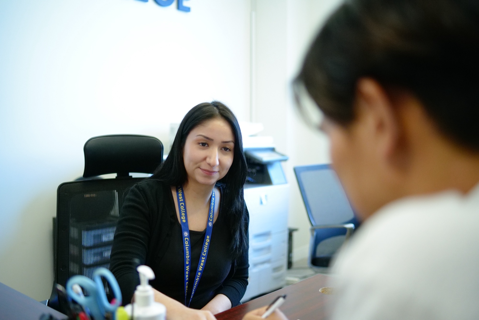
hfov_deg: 54.4
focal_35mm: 35
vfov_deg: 37.8
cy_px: 160
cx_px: 240
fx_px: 466
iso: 16000
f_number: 2
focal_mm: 35
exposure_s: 1/1000
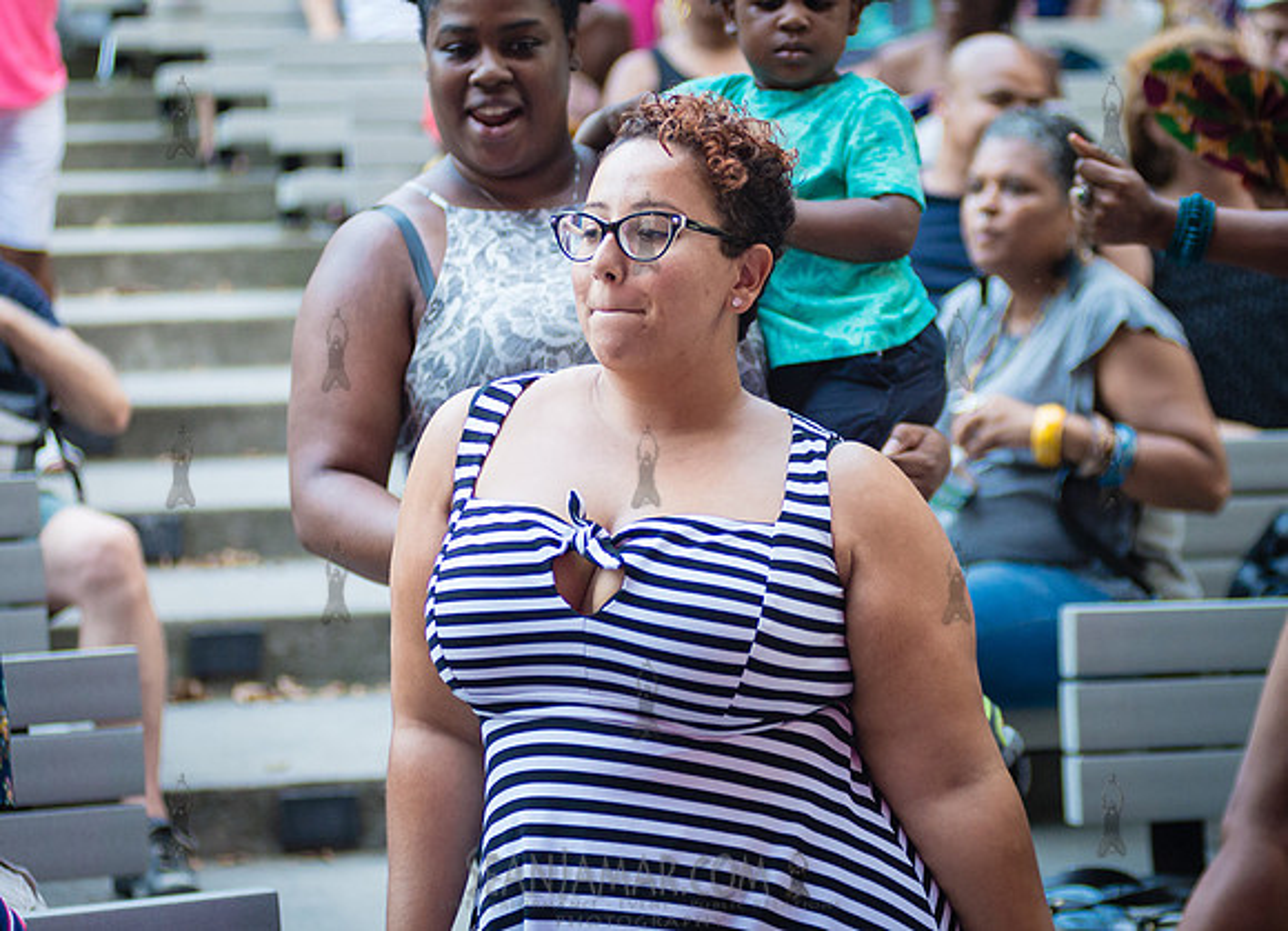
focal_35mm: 111
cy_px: 463
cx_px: 764
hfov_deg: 18.0
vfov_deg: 13.1
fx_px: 4062
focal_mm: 80
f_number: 2.8
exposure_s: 1/320
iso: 2000
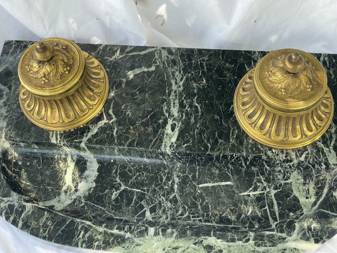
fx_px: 506
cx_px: 168
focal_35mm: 52
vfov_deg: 28.0
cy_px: 126
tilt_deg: -64.8
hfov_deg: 36.8
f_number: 2
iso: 32
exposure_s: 1/99
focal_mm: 6
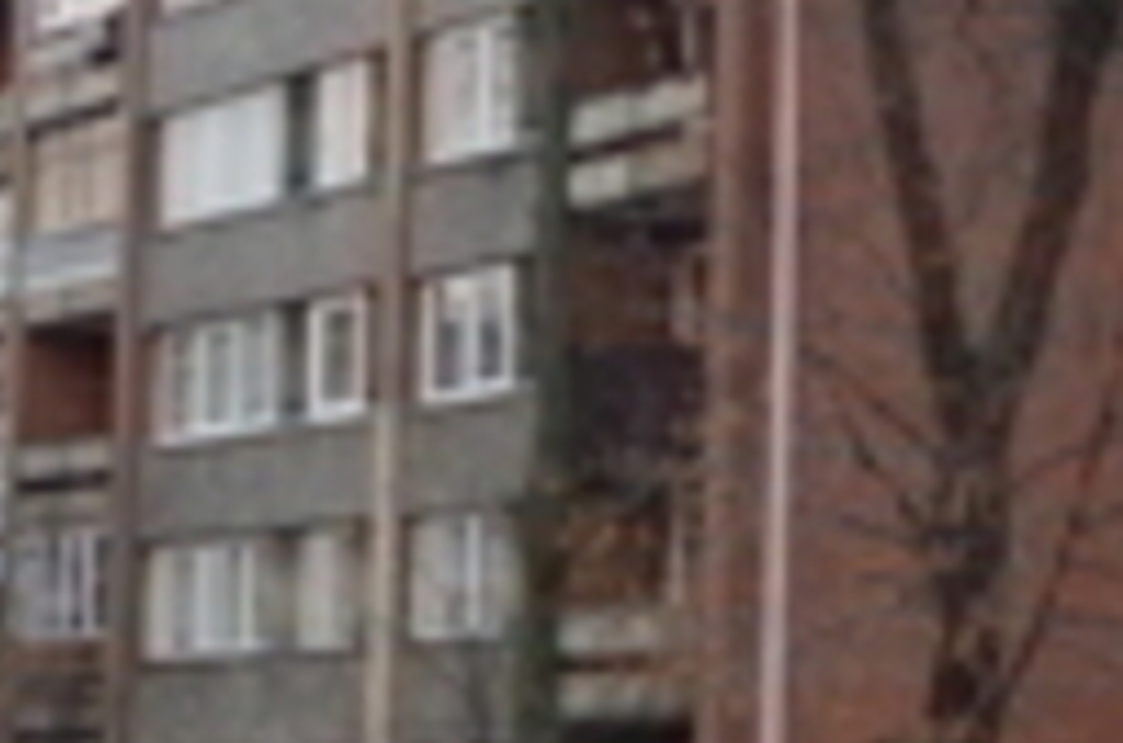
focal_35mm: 136
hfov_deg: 12.3
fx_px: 4232
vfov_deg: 9.8
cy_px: 984
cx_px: -1468
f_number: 3.5
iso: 500
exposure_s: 1/125
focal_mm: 18
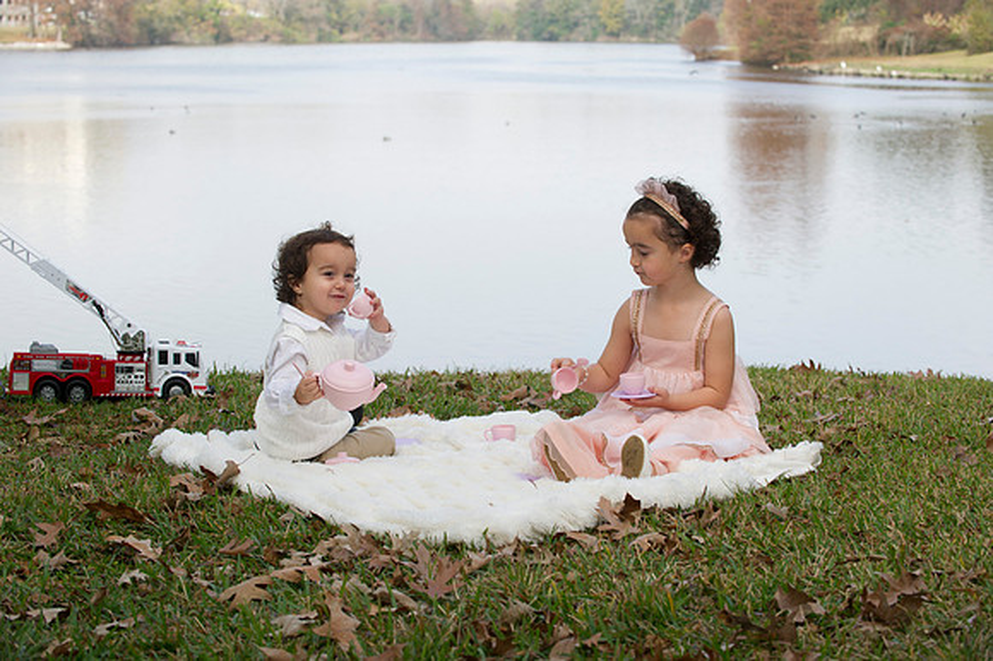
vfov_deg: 17.0
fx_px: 2205
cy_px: 330
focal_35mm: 80
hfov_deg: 25.4
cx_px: 496
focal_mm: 80
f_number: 5.6
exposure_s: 1/250
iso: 200
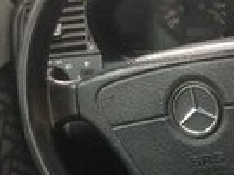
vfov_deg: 10.2
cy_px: 238
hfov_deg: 11.8
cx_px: 529
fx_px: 959
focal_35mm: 142
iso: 80
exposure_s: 1/33
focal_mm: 4.15
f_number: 2.2
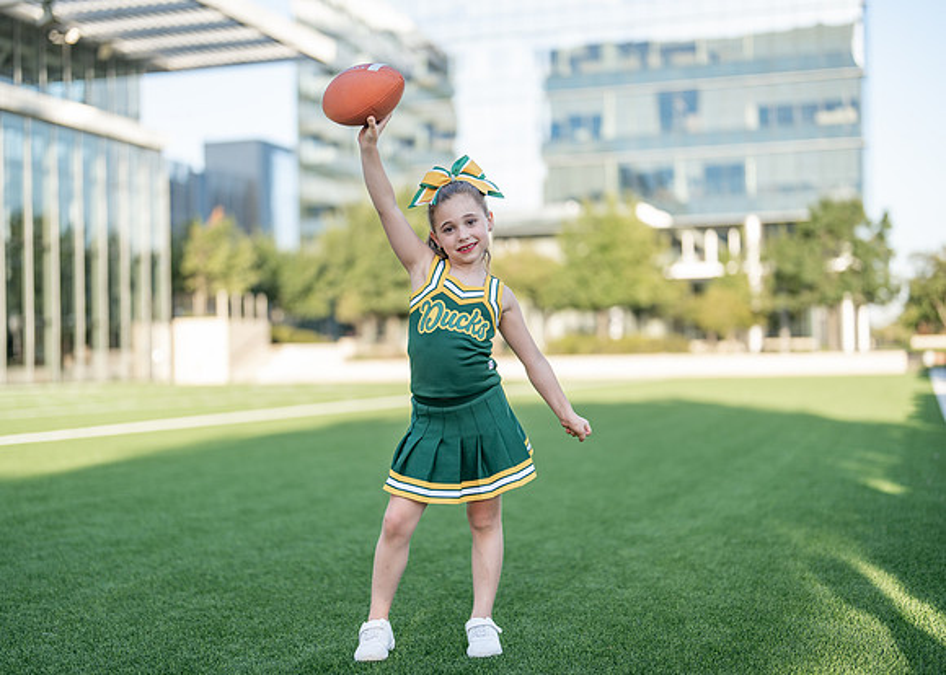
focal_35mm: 52
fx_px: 1407
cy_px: 338
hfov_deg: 37.2
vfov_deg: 27.0
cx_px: 473
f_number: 1.2
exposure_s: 1/1250
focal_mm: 50
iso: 100
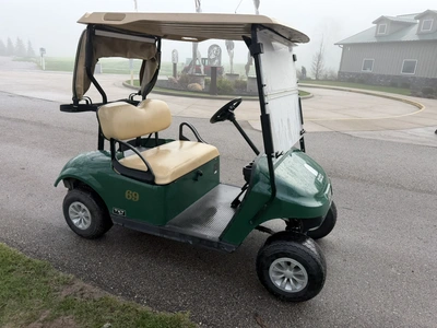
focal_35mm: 24
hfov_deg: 71.6
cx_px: 218
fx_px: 303
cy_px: 164
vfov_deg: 56.8
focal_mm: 6.76
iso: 80
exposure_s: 1/805
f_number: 1.78
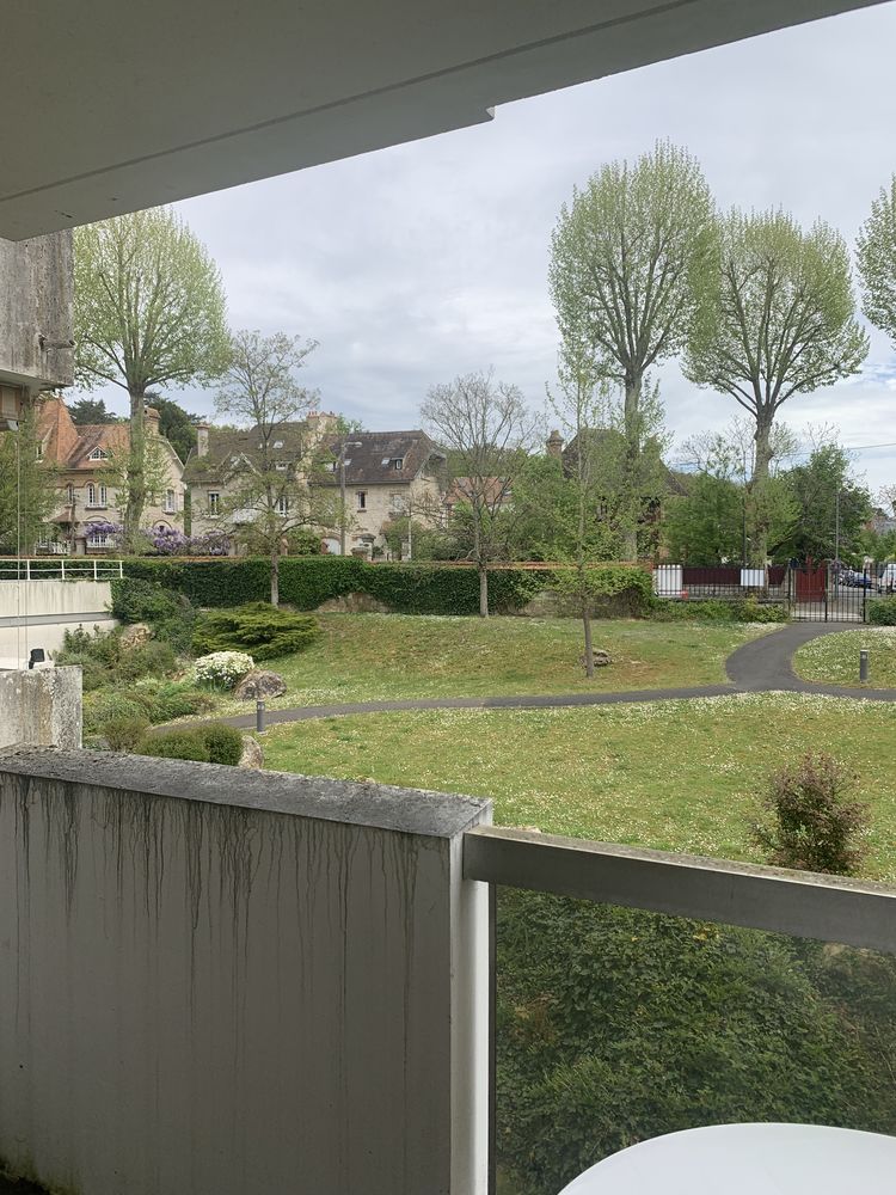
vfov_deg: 67.3
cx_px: 448
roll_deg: -0.4
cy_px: 598
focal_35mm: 26
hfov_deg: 53.1
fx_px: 897
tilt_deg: -2.4
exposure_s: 1/1634
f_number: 1.8
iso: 25
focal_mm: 4.25
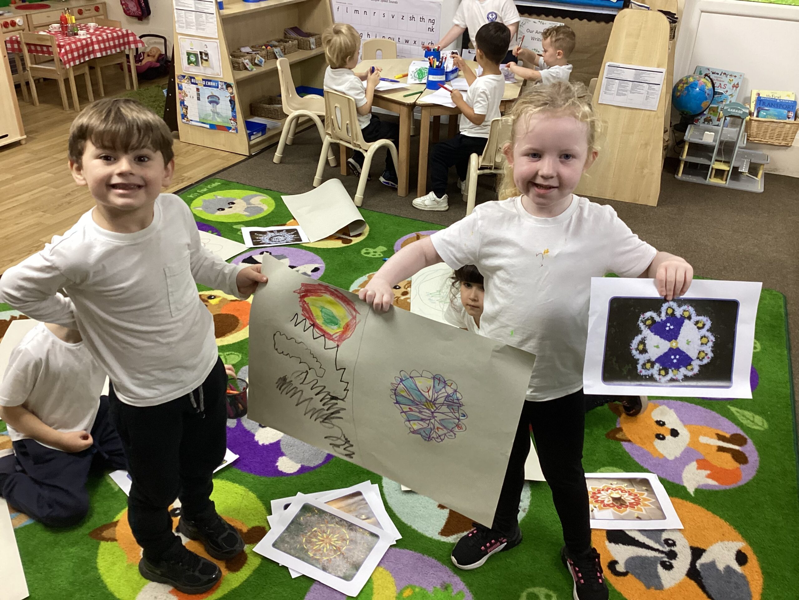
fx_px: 716
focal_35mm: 31
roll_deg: -2.5
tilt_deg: -30.3
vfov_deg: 45.4
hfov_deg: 58.4
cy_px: 300
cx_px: 400
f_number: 2.4
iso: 125
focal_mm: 3.3
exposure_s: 1/50
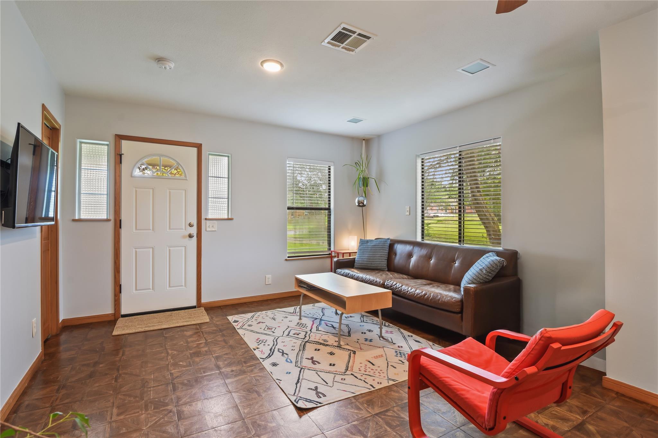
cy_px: 219
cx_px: 329
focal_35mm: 16
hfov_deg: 95.0
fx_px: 302
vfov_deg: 72.0
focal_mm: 11
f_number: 9
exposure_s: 1/1.67
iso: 320
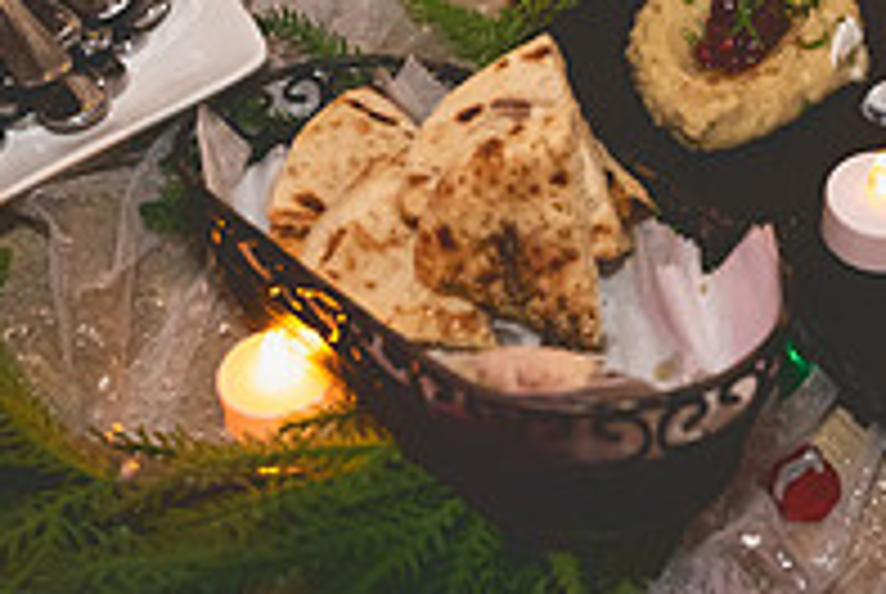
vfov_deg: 16.2
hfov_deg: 23.4
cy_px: 108
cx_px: 835
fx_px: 2070
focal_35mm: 84
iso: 3200
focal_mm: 27
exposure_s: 1/125
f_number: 3.2
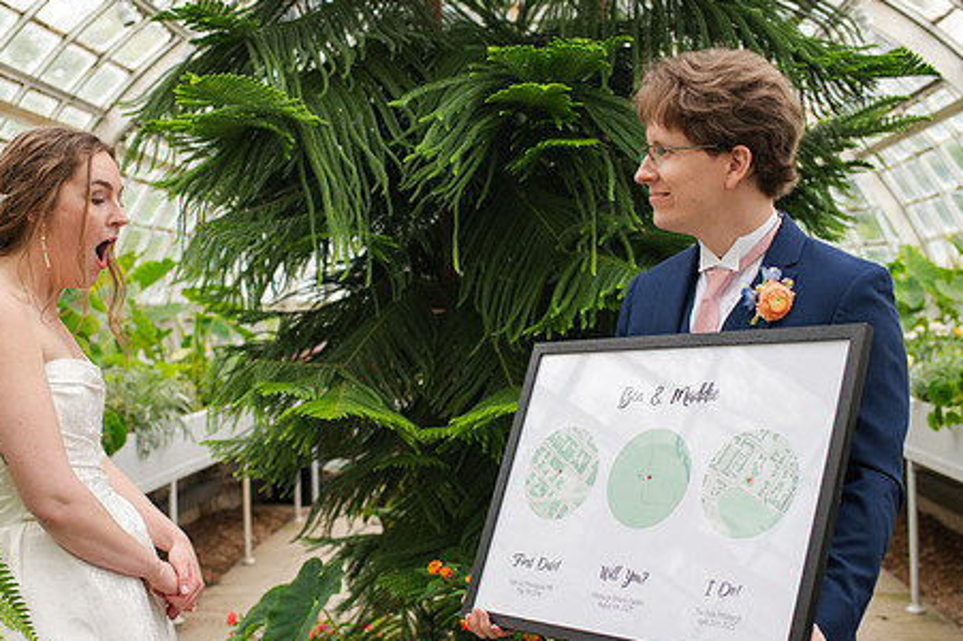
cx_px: 399
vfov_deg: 29.8
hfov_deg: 43.5
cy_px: 365
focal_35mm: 45
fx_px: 1203
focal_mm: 35
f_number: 3.2
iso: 320
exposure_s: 1/320
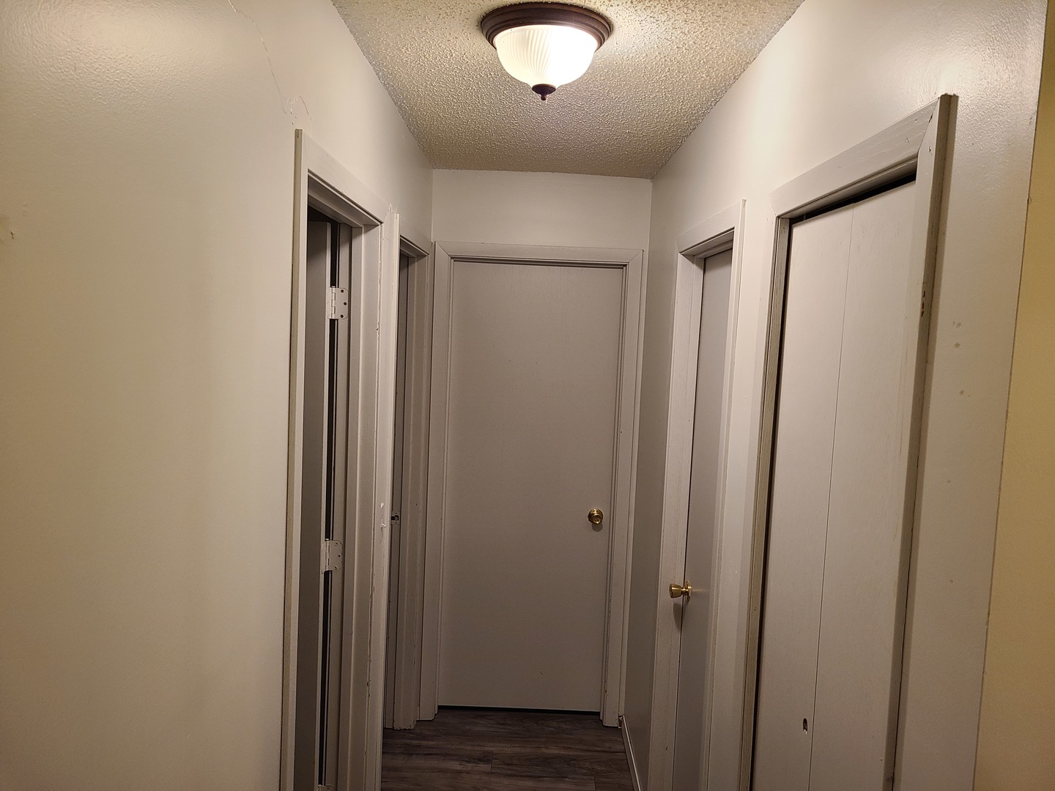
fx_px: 792
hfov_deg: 67.3
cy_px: 396
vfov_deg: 53.1
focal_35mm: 26
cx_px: 528
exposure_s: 1/60
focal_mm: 5.4
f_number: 1.8
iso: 200
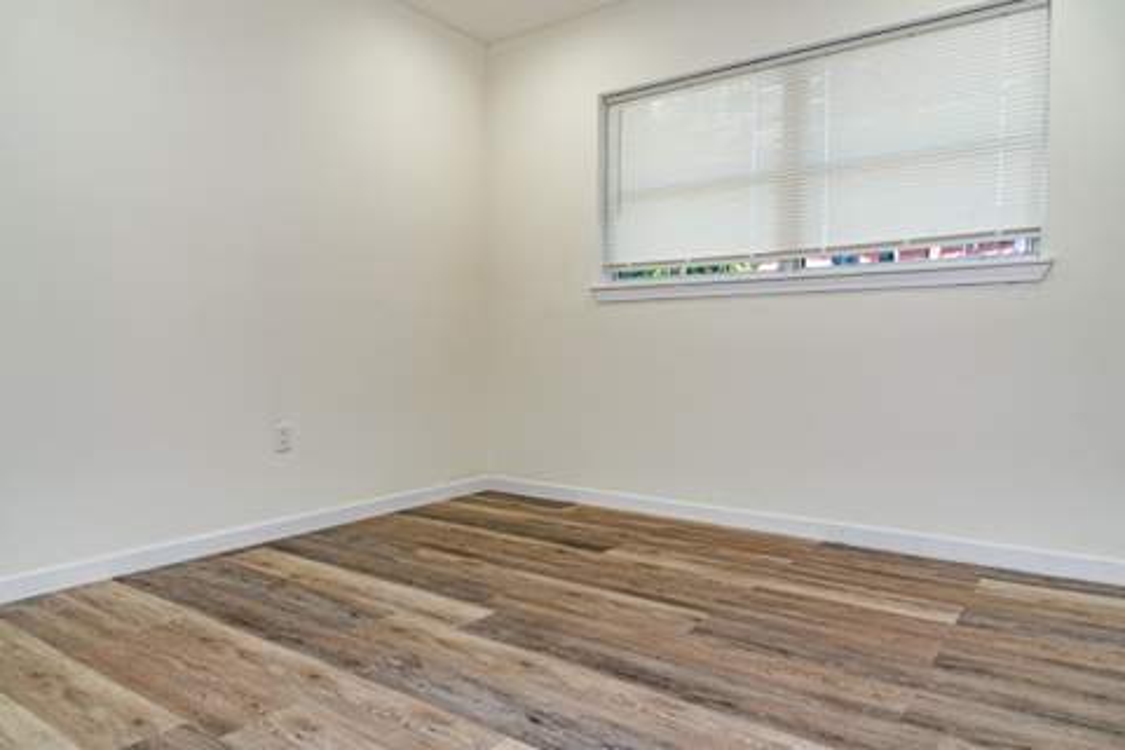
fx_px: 750
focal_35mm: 24
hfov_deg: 73.7
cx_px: 562
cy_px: 375
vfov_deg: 53.1
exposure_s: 1/125
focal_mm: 24
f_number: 7.1
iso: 500
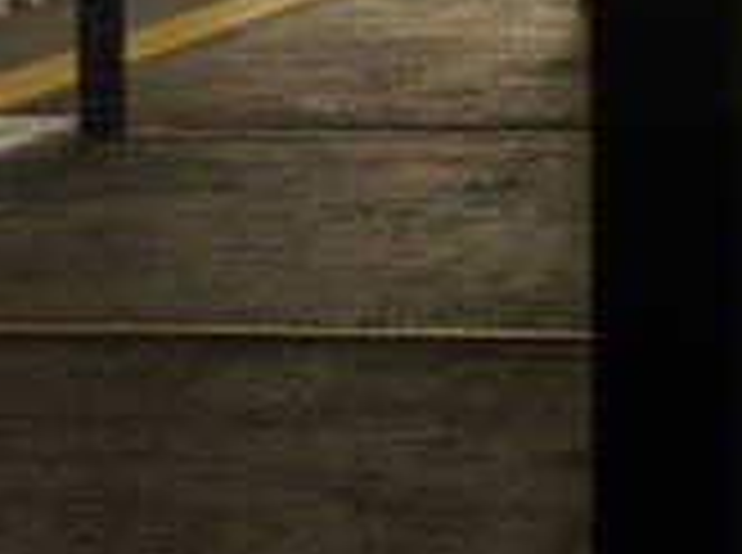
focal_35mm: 124
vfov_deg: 11.4
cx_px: 1057
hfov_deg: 15.0
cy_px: -266
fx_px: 2652
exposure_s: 1/60
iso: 320
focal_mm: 17
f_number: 4.2
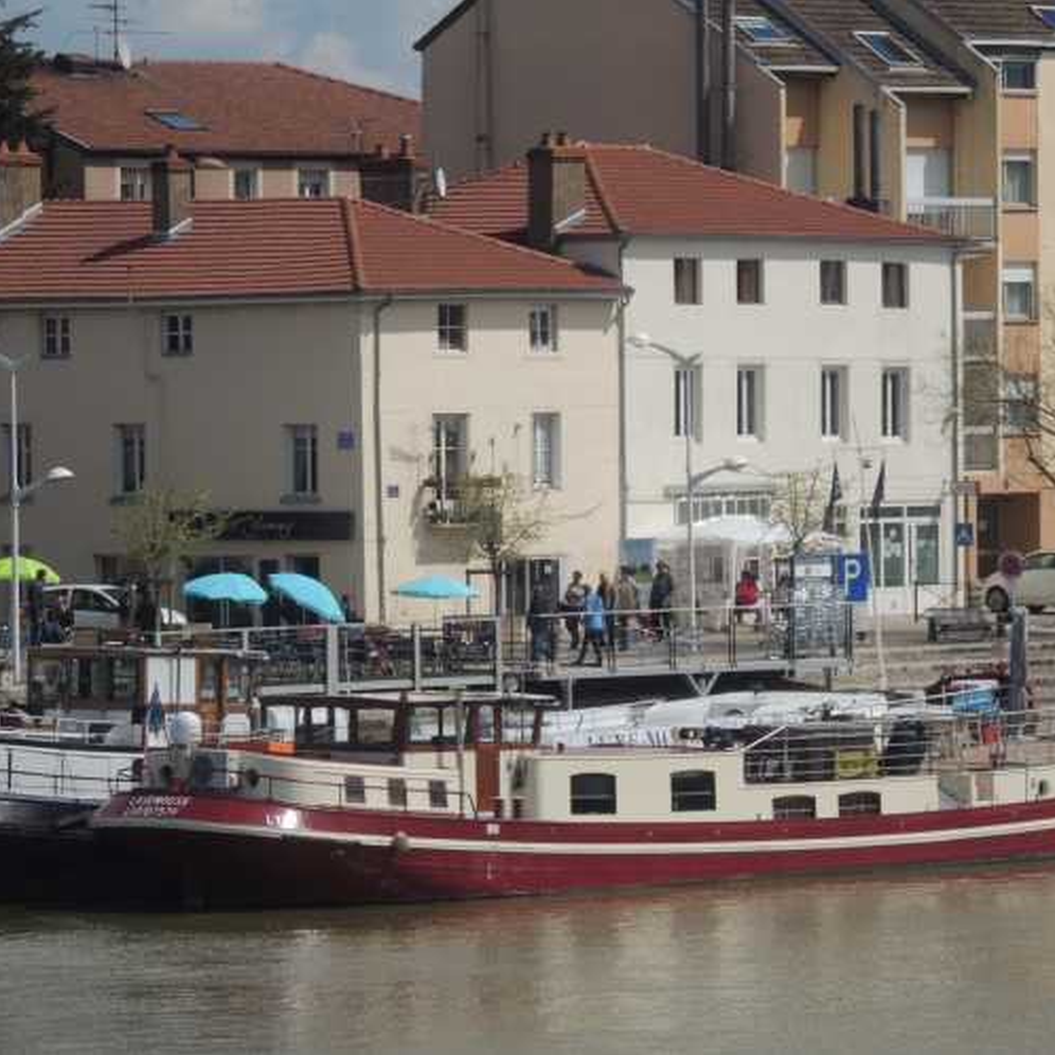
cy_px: 528
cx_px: 596
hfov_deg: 5.9
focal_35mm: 296
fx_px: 10206
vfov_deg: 5.9
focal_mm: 44.5
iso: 100
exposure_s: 1/1250
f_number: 4.7
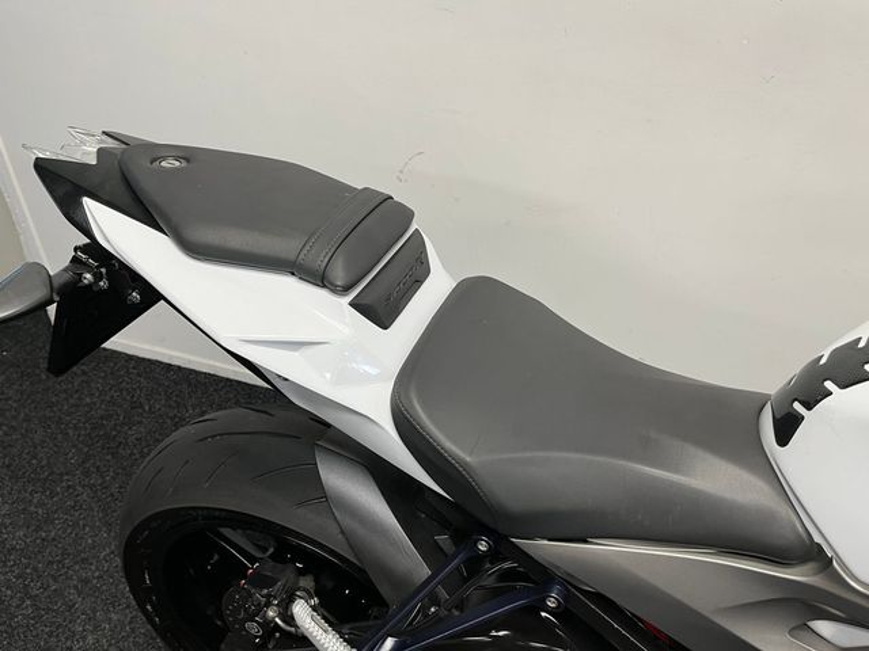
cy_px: 326
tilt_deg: -35.6
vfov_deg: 53.1
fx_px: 653
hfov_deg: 67.3
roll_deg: -0.6
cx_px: 434
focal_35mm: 26
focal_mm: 5.1
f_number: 1.6
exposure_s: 1/50
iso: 80
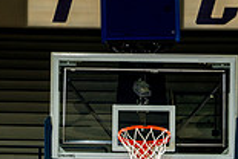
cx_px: 134
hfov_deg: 18.1
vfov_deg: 10.9
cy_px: 333
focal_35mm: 113
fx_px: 748
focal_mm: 39
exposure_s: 1/250
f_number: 8
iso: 640
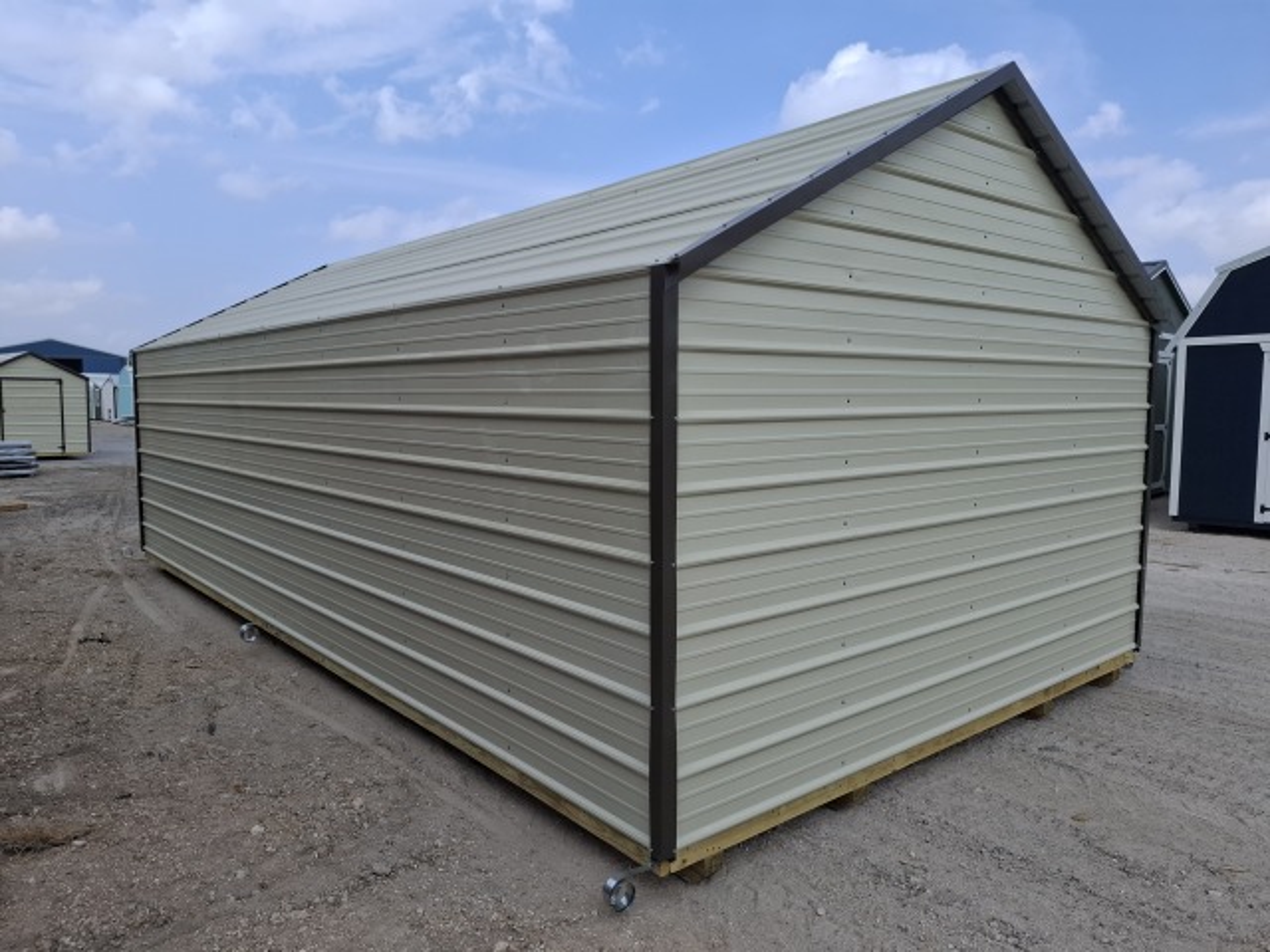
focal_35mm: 23
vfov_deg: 58.9
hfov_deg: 73.9
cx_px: 635
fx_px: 844
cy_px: 476
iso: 50
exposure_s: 1/1397
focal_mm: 5.54
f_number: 1.8
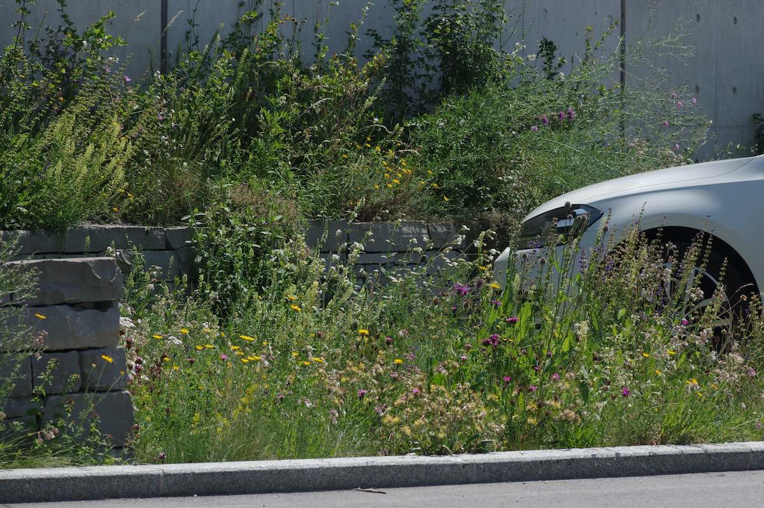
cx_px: 382
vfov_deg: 9.1
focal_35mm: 150
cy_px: 254
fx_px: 3181
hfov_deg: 13.7
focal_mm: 100
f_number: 10
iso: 400
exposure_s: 1/1000
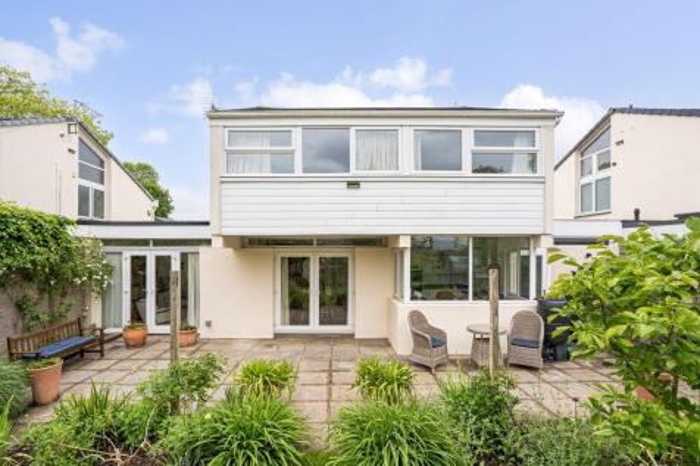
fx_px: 311
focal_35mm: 16
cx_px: 350
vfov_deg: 73.7
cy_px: 233
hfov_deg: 96.8
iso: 160
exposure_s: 1/250
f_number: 7.1
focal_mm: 16
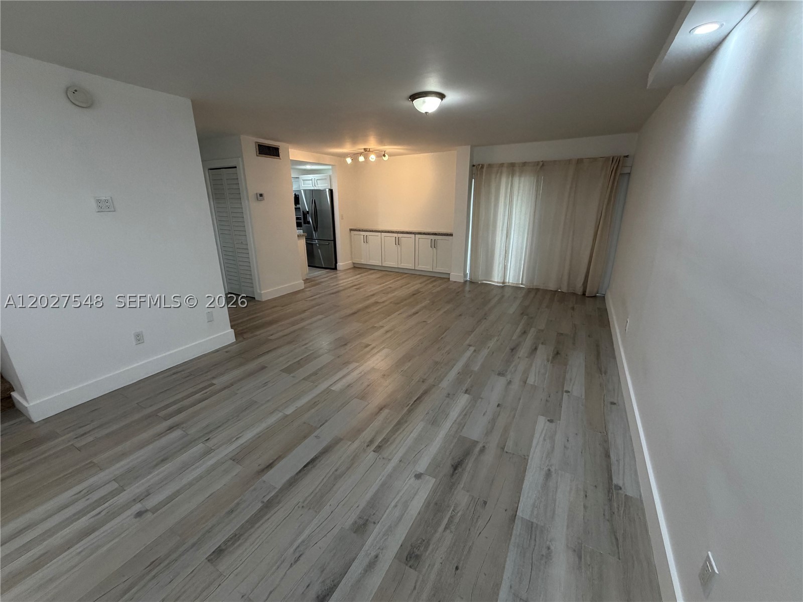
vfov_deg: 85.7
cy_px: 301
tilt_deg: -18.0
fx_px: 325
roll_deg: +0.3
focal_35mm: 14
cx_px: 402
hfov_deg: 102.1
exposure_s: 1/120
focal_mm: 2.22
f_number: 2.2
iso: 320
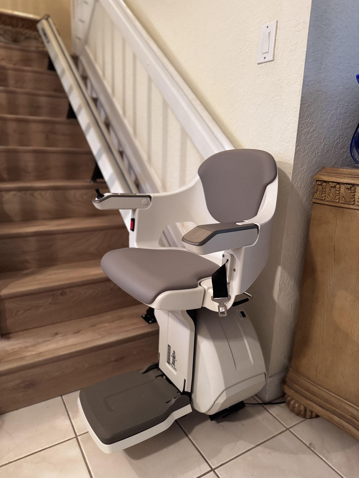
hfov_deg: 56.8
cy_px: 239
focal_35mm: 24
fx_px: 332
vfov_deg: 71.6
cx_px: 180
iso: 800
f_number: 1.78
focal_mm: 6.76
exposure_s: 1/60
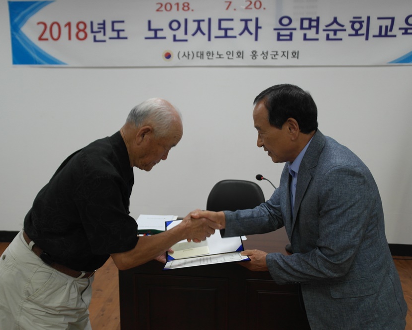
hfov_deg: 52.8
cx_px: 193
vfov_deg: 43.4
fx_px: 415
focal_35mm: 34
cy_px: 165
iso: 400
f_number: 3.5
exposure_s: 1/60
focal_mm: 20
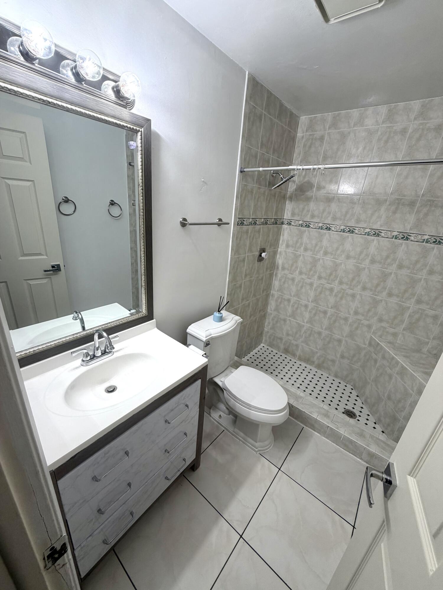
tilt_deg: -21.5
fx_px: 239
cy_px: 295
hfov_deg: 85.7
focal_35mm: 14
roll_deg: -4.8
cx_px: 222
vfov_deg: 102.1
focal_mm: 2.22
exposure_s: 1/120
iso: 100
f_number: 2.2
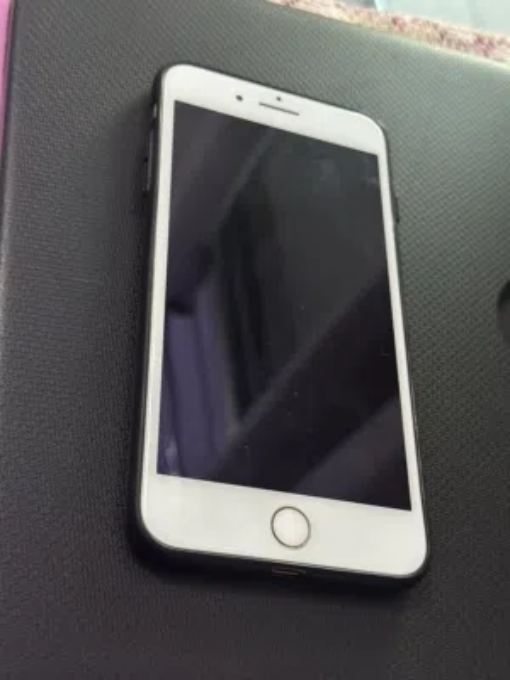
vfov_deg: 39.7
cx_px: 255
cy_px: 340
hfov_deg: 30.3
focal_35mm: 48
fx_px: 943
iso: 640
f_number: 1.78
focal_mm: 6.86
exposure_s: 1/25
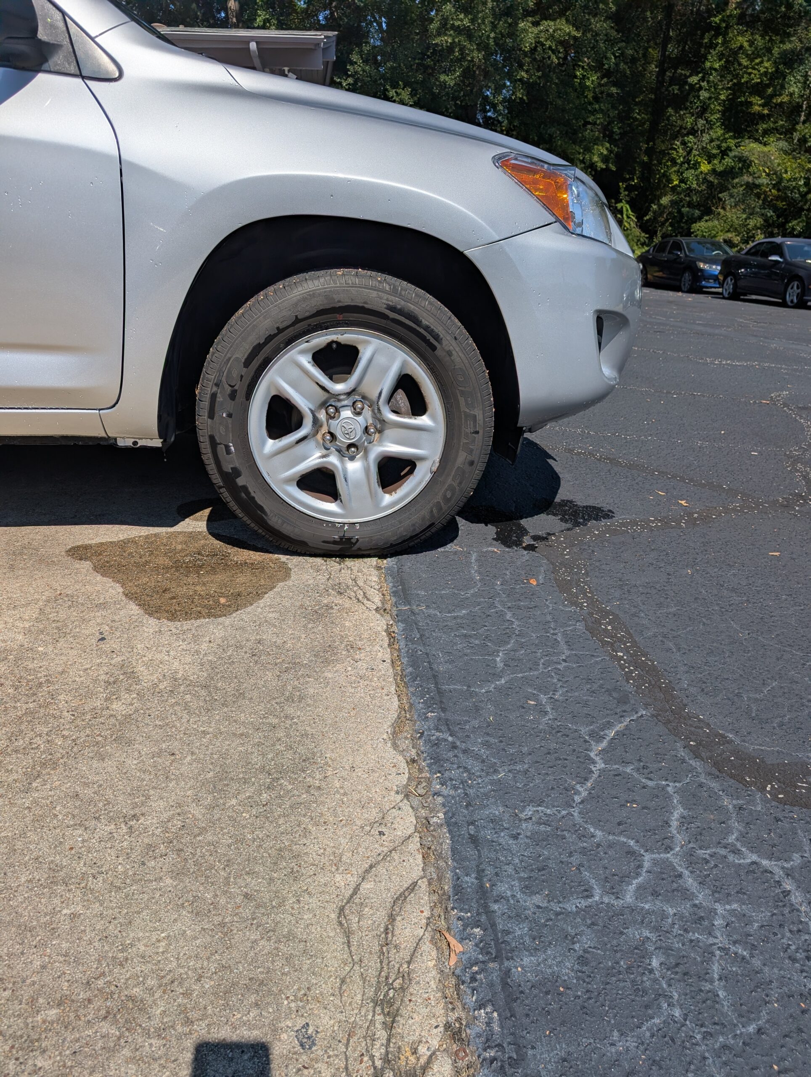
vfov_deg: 71.5
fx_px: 748
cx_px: 406
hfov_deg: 56.9
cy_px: 538
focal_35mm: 24
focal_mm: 6.9
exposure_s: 1/3534
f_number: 1.68
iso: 21
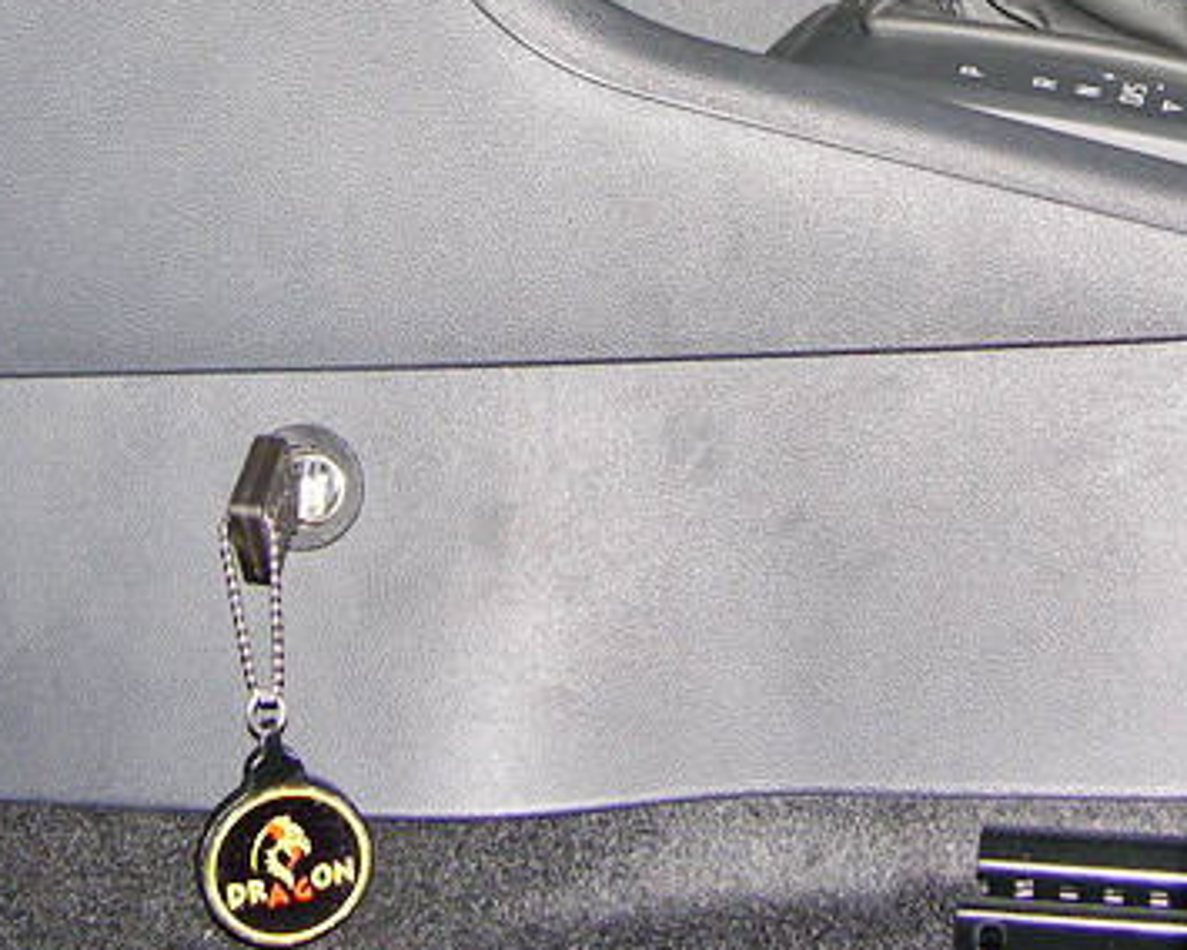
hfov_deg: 24.5
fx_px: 2705
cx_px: 873
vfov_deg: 19.5
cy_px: 77
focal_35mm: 77
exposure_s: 1/60.1
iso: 50
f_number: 2.8
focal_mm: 8.9
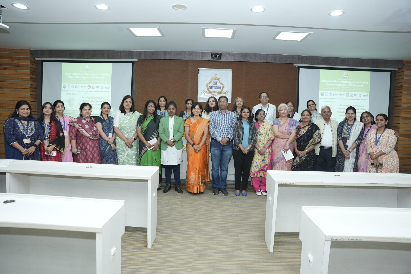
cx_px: 206
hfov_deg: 73.7
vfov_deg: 53.1
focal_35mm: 24
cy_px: 137
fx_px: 274
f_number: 5.6
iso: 2000
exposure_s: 1/125
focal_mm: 24
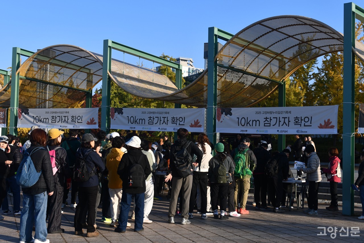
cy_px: 122
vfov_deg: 28.1
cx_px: 182
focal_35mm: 48
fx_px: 485
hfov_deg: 41.1
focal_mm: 32
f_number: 8
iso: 160
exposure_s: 1/250
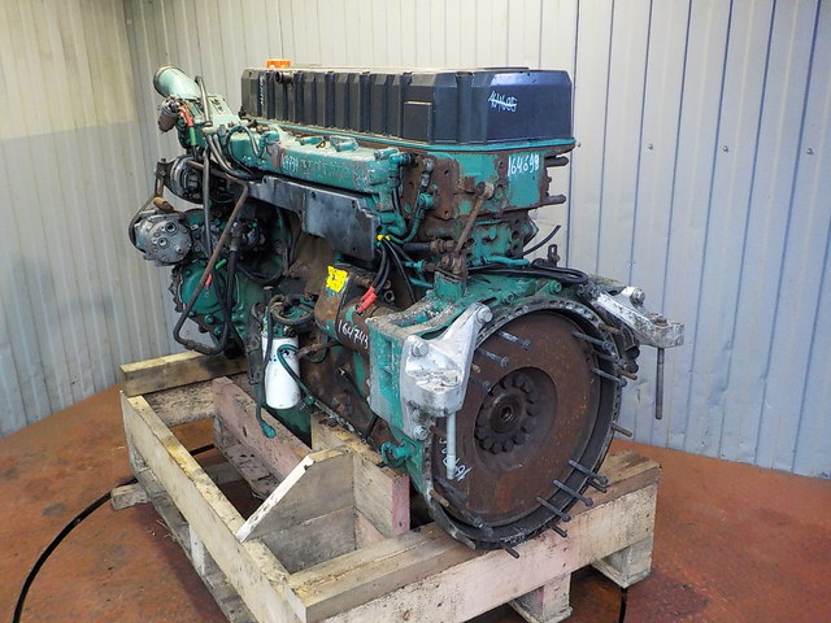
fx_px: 720
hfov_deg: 60.0
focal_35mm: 30
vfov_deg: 46.8
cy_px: 312
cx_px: 416
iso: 400
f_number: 3.3
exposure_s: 1/30
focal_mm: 4.1
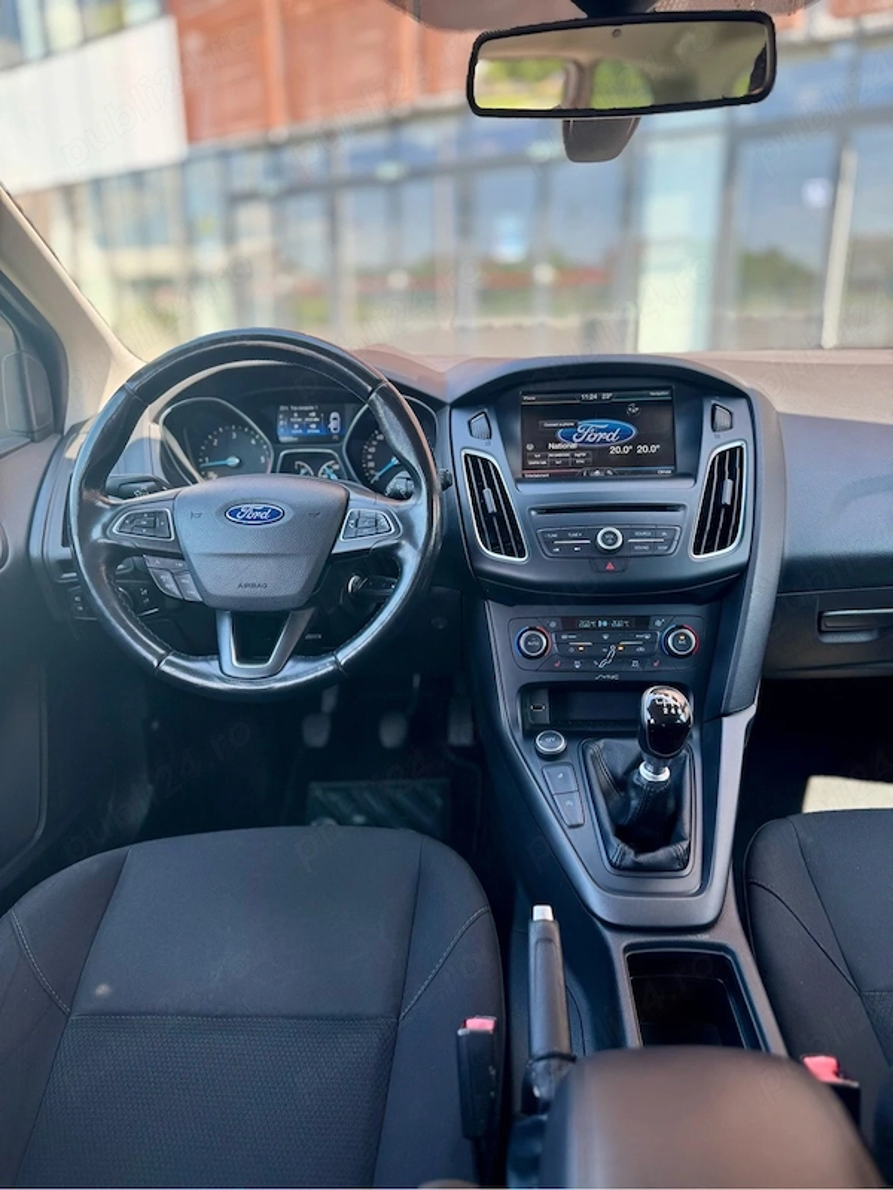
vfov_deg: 71.6
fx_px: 826
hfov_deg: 56.8
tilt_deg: -17.6
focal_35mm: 24
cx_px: 446
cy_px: 595
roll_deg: +1.5
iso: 64
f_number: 1.78
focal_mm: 6.76
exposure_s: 1/226
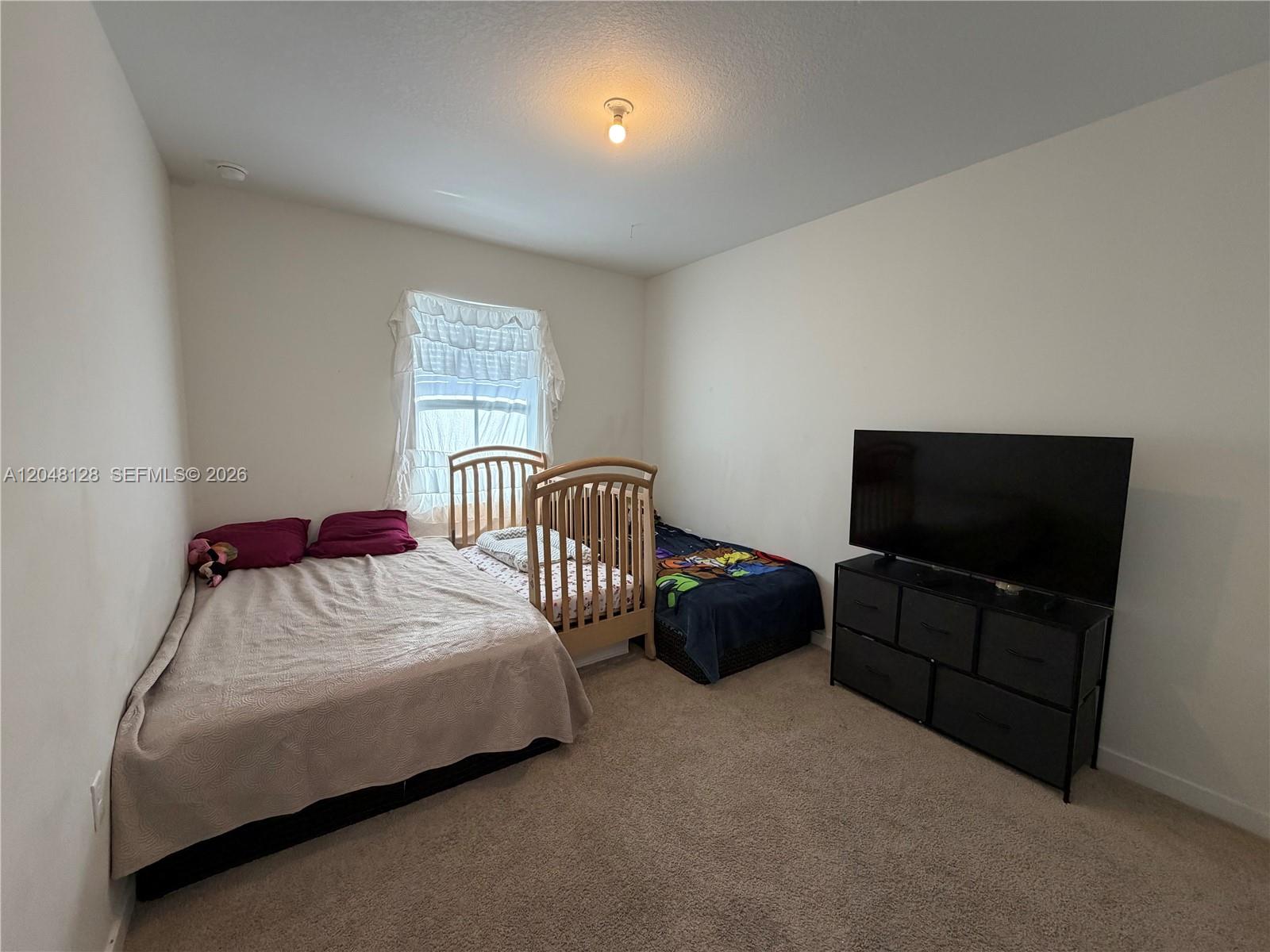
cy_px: 476
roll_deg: -1.3
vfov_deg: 85.7
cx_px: 635
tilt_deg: -6.0
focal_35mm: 14
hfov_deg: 102.1
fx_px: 514
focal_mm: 2.22
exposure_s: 1/120
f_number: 2.2
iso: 250
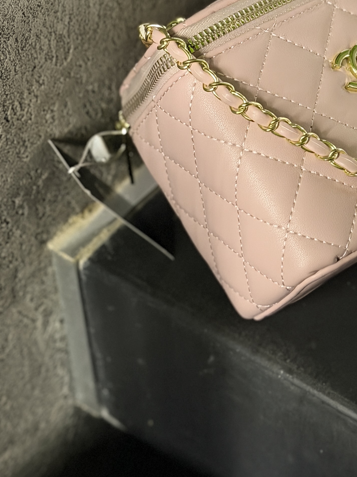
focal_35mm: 102
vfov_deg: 18.9
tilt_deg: -39.7
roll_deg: -1.1
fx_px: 1402
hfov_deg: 14.2
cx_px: 371
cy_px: 52
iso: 800
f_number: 1.78
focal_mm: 6.76
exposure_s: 1/23
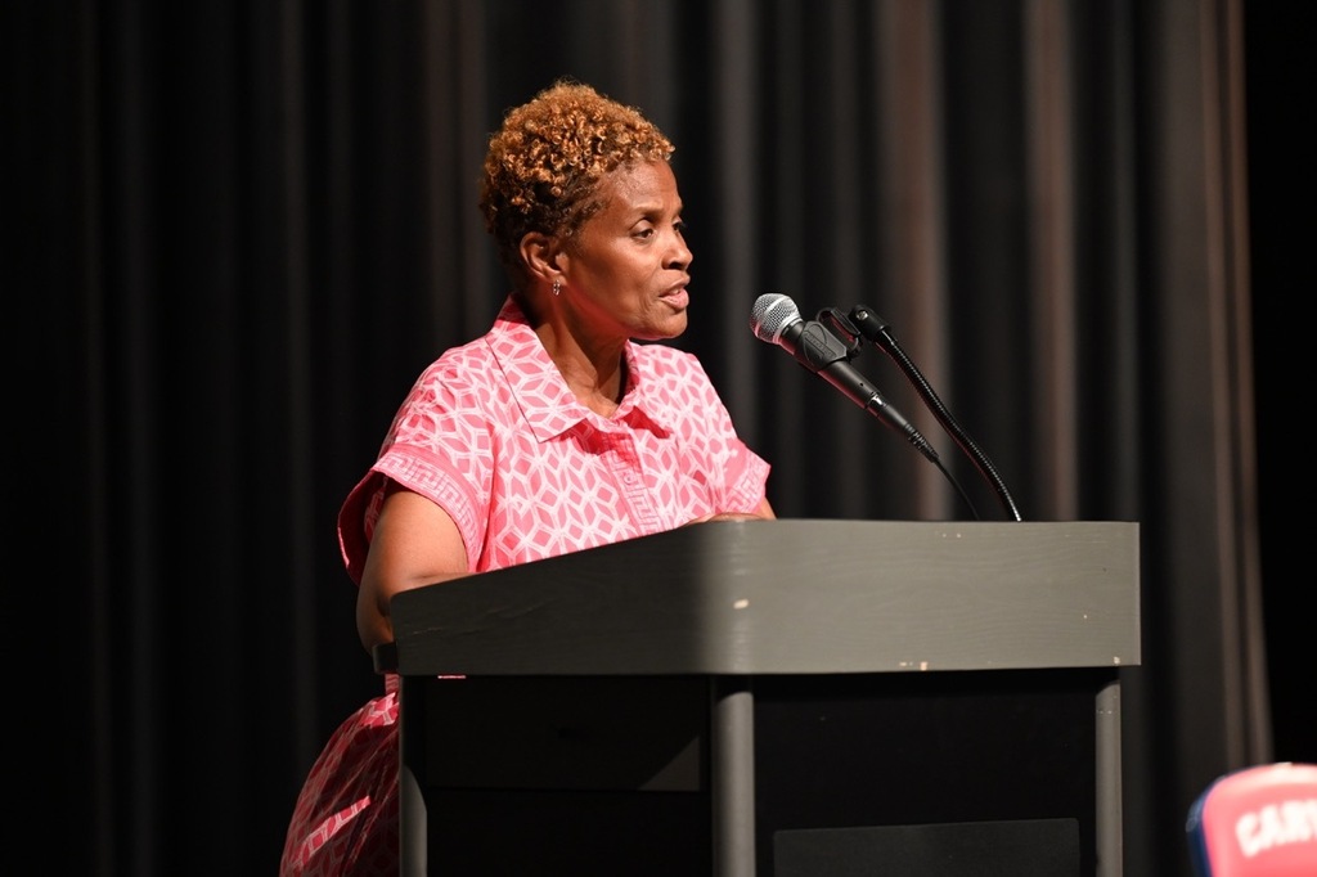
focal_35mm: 175
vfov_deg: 7.8
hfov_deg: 11.7
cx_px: 658
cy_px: 438
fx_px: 6400
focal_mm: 175
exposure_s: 1/250
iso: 1600
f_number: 2.8
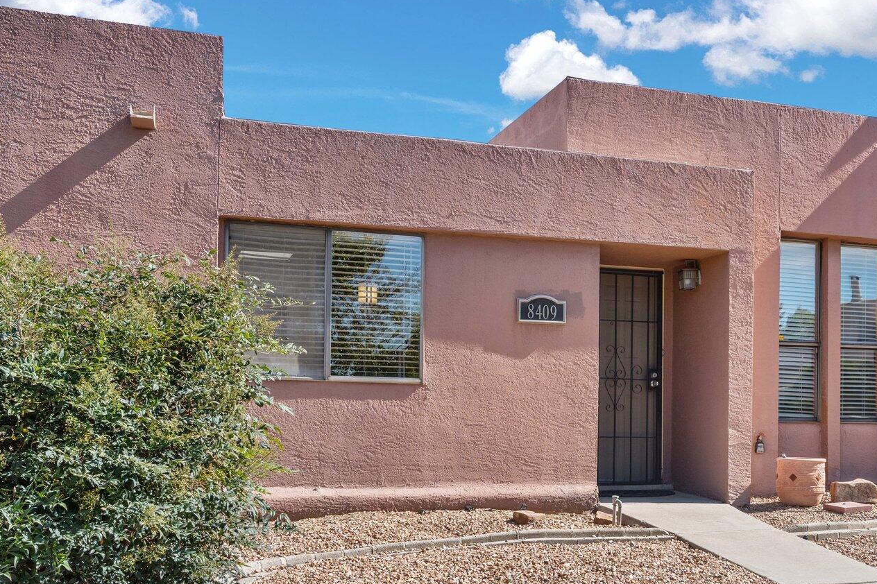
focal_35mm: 48
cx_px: 640
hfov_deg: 40.3
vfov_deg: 27.9
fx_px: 1164
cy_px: 415
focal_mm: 29.5
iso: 320
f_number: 9
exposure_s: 1/320
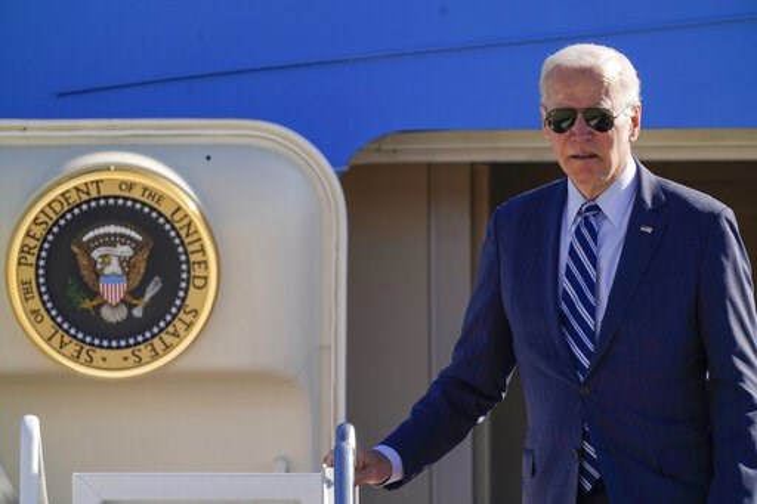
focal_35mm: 1200
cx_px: 378
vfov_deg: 1.1
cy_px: 252
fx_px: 25224
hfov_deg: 1.7
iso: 400
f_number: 8
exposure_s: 1/1000
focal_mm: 1200
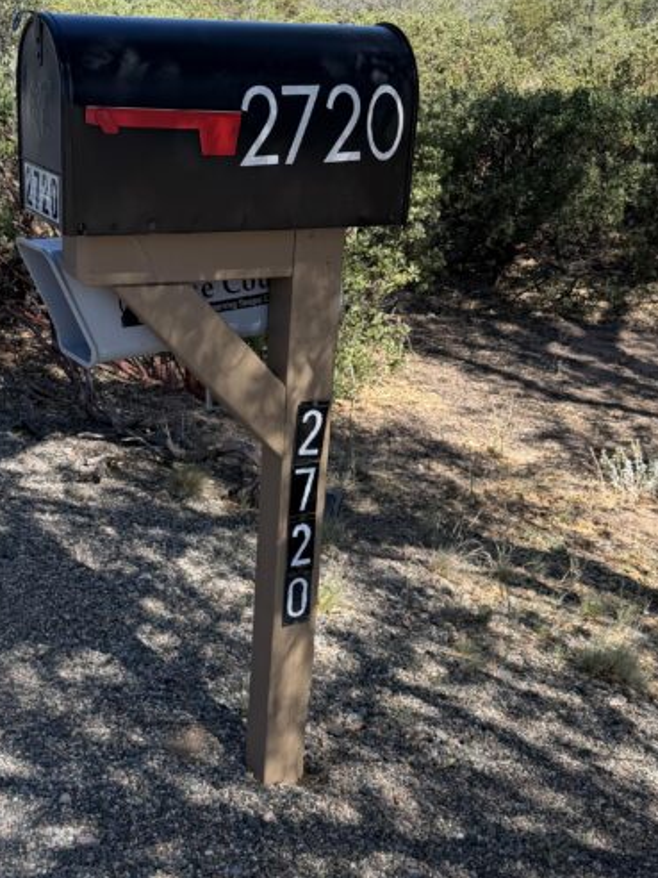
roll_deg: +0.5
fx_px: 1267
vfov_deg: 37.9
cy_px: 566
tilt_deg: -24.2
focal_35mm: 50
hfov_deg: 29.0
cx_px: 269
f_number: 1.78
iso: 100
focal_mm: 6.76
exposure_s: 1/1770
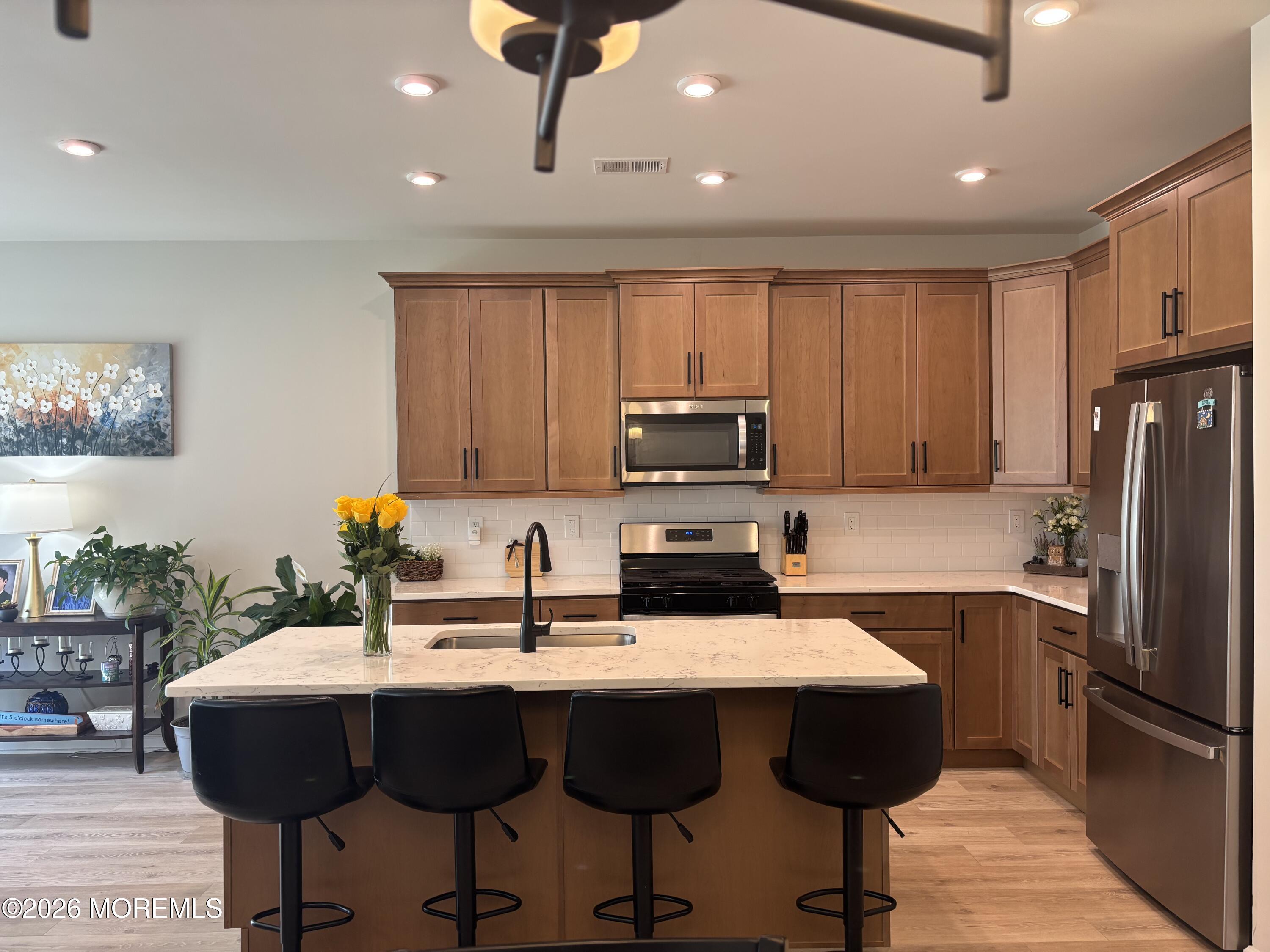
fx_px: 954
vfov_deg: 53.1
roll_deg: +0.9
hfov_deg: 67.3
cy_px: 476
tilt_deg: -0.6
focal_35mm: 26
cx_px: 635
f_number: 1.6
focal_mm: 5.96
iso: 125
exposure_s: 1/120
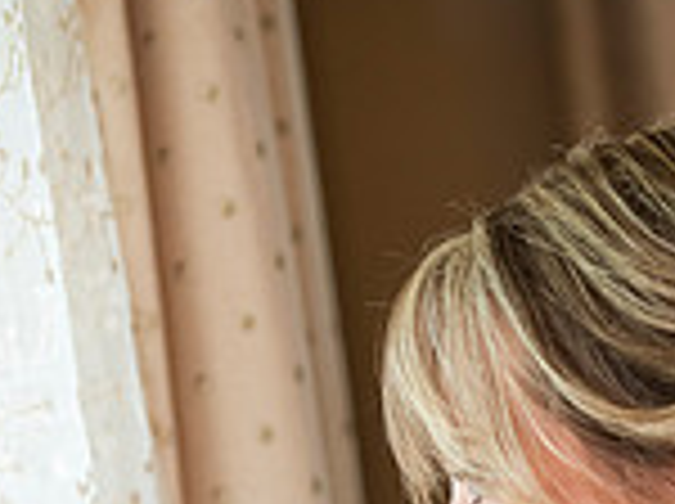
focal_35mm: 283
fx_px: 5510
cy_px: 945
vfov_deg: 5.2
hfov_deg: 7.0
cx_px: 572
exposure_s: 1/200
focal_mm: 98
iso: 1000
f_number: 3.5
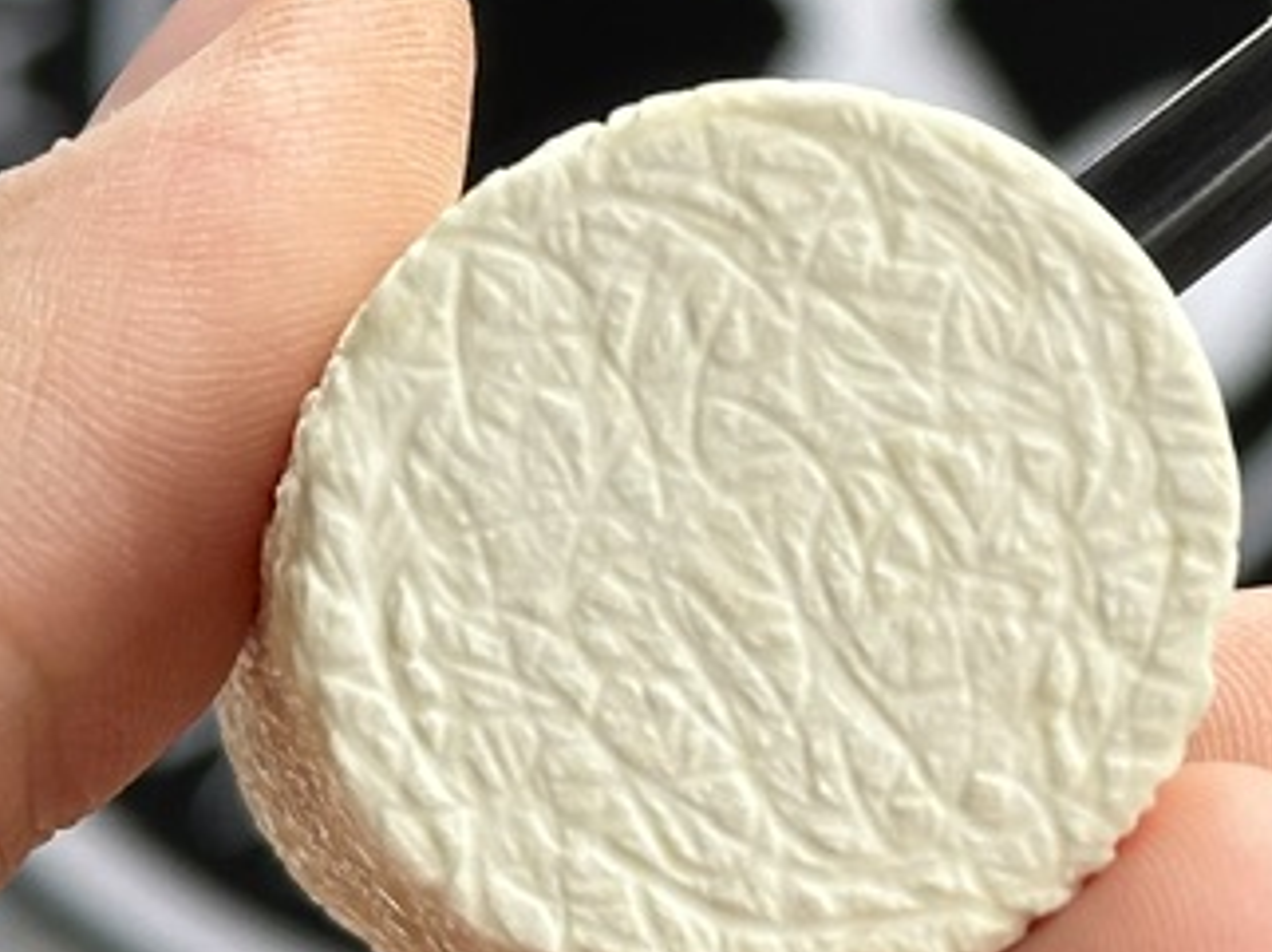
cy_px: 4
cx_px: 1497
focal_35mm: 191
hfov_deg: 10.2
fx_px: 7013
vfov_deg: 7.7
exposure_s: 1/830
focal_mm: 6.86
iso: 64
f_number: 1.78
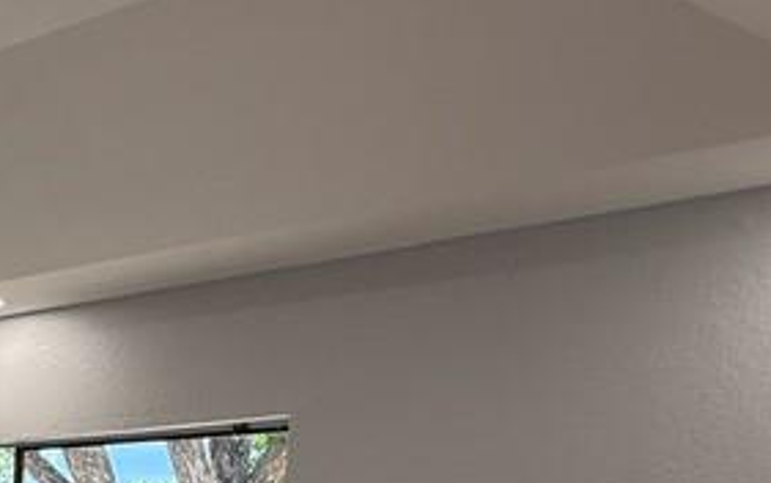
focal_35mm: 54
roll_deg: -1.1
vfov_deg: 20.6
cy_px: 719
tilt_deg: -6.4
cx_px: -316
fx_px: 1135
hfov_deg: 28.2
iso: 80
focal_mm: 2.22
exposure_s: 1/99
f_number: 2.2
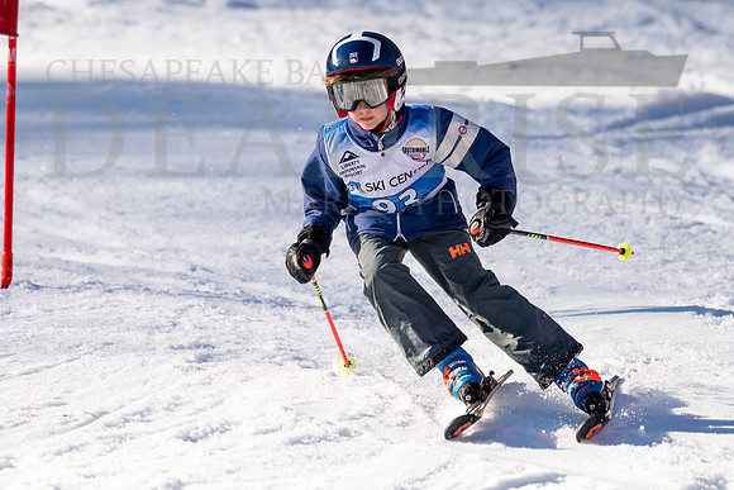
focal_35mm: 655
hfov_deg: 3.1
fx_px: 13353
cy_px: 225
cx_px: 305
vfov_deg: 2.1
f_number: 8
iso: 640
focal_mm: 560
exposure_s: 1/3200
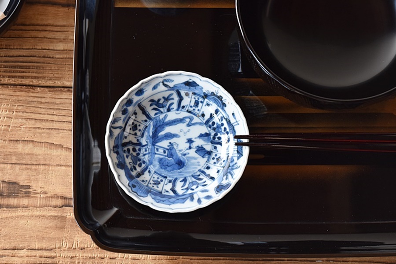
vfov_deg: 16.6
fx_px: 907
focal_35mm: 82
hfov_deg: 24.6
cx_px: 198
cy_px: 132
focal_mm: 55
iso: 400
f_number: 6.3
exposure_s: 1/5
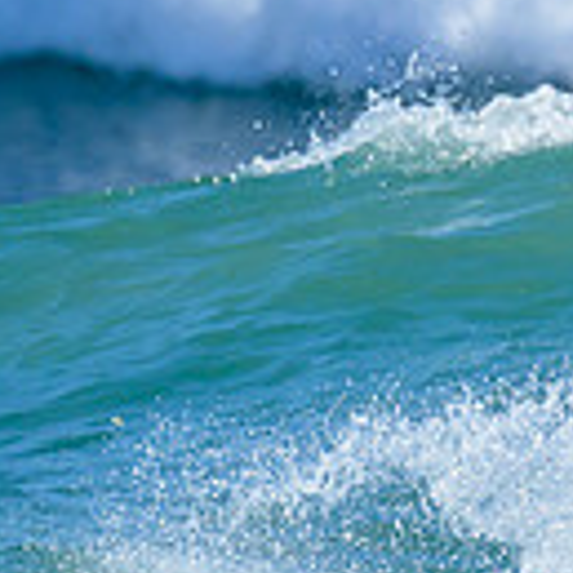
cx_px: 956
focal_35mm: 4203
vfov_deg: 0.4
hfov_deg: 0.4
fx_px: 78712
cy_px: 382
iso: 200
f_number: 6.3
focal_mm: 800
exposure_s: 1/2000
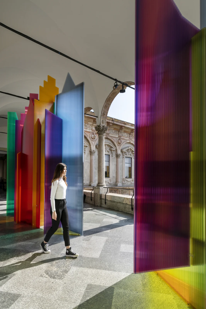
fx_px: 137
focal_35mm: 16
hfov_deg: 73.8
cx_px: 103
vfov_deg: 96.7
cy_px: 154
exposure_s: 1/100
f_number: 9
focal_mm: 16
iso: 125
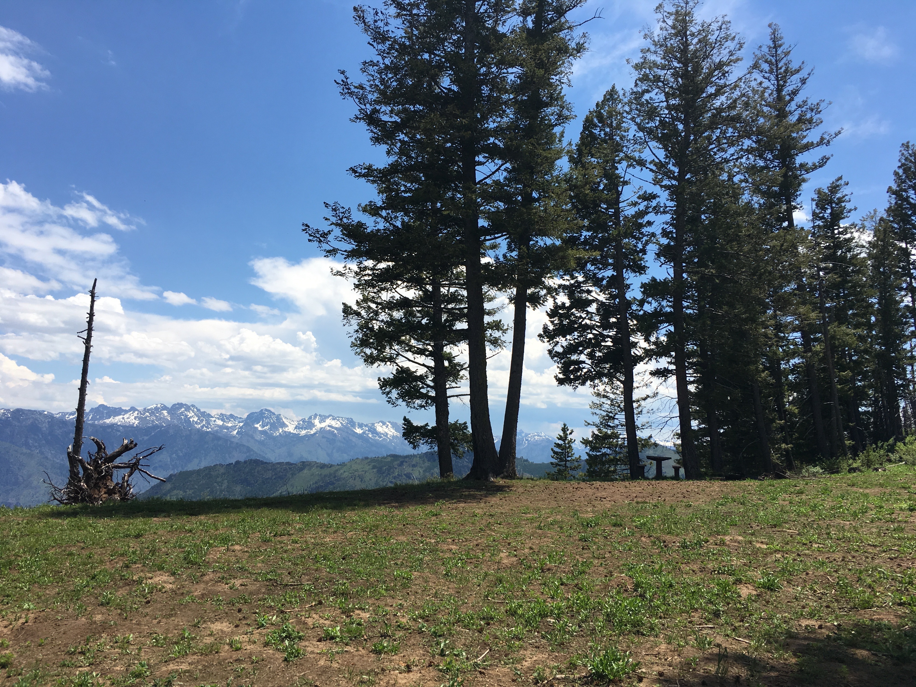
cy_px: 344
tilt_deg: +7.5
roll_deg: -1.9
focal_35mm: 29
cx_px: 458
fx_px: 767
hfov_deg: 61.7
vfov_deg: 48.2
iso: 25
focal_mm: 4.15
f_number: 2.2
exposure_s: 1/2198
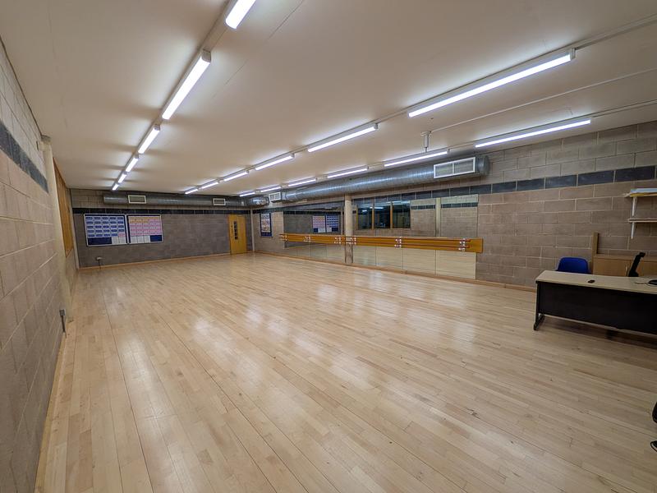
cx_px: 328
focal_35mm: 14
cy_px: 246
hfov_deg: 102.1
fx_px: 266
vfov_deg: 85.7
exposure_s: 1/320
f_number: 2.2
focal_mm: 1.85
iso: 45
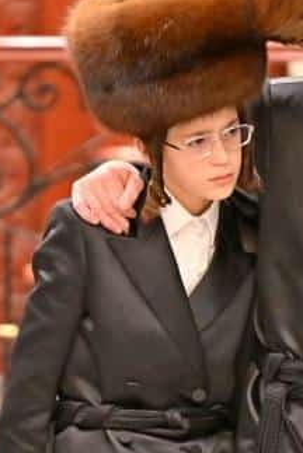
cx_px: 311
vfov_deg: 2.3
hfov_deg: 1.5
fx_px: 11375
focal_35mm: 903
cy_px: 353
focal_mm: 190
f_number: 2.8
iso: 640
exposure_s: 1/400
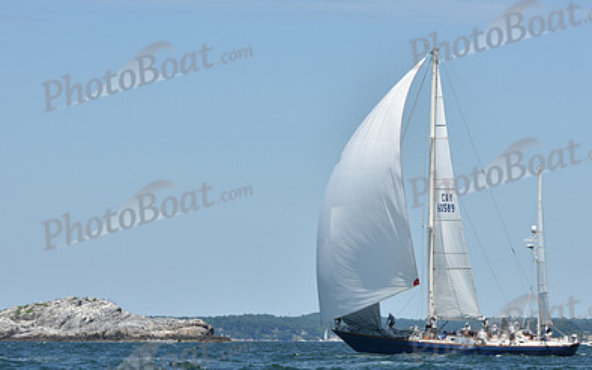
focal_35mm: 300
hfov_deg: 7.0
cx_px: 332
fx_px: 4839
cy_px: 268
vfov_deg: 4.4
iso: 250
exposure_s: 1/1000
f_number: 9
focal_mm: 200
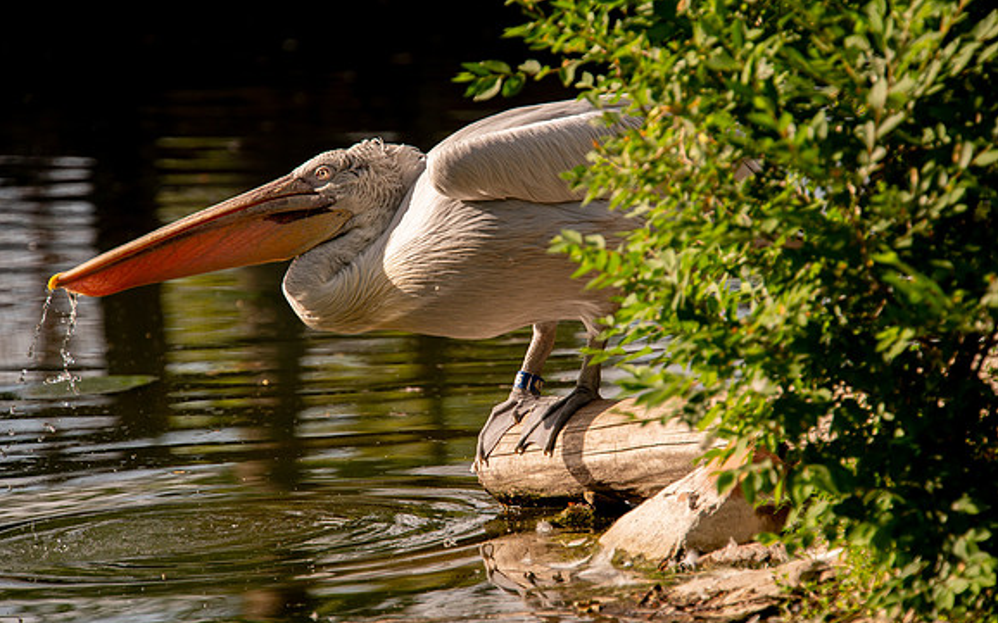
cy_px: 299
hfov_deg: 6.6
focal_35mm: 317
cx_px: 499
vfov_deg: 4.1
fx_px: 8620
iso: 400
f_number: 5.6
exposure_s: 1/1600
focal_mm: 310
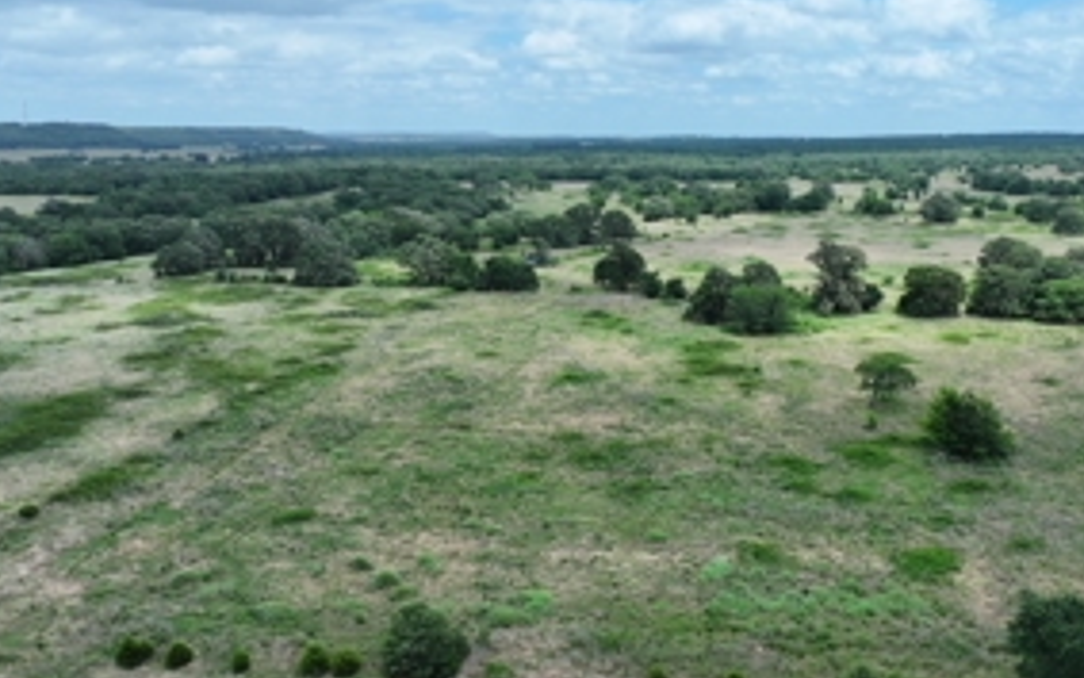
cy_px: 310
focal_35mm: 36
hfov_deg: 53.0
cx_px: 716
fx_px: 1064
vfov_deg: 35.3
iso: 200
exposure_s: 1/2000
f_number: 2.8
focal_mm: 12.29
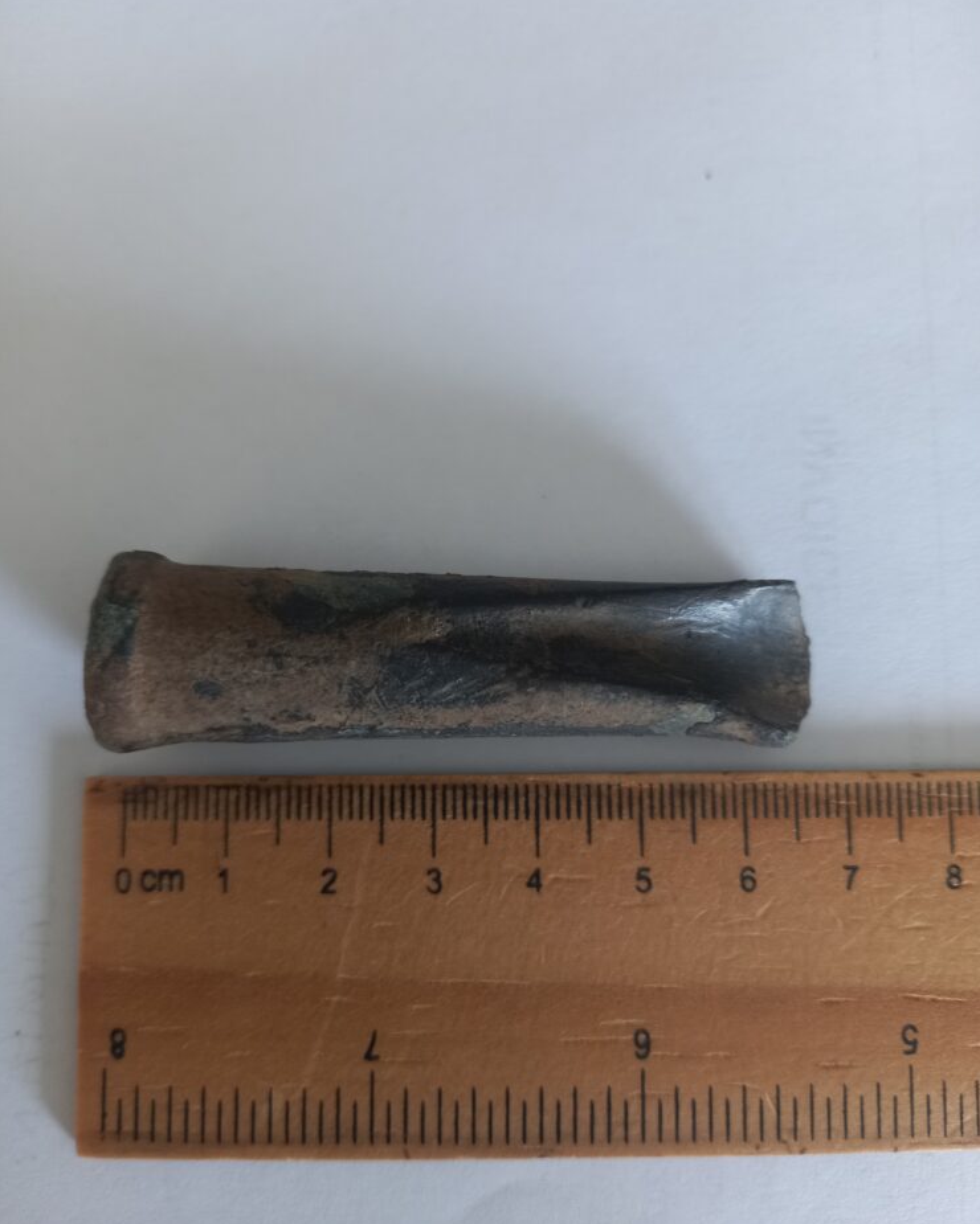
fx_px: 979
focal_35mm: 27
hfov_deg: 53.2
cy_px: 627
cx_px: 485
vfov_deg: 64.1
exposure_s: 1/33.3
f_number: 2
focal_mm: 4.6
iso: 160
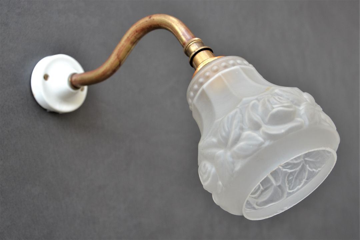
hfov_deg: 38.9
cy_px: 120
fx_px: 510
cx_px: 180
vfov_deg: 26.5
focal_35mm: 51
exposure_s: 1/100
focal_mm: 34
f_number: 5
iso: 400
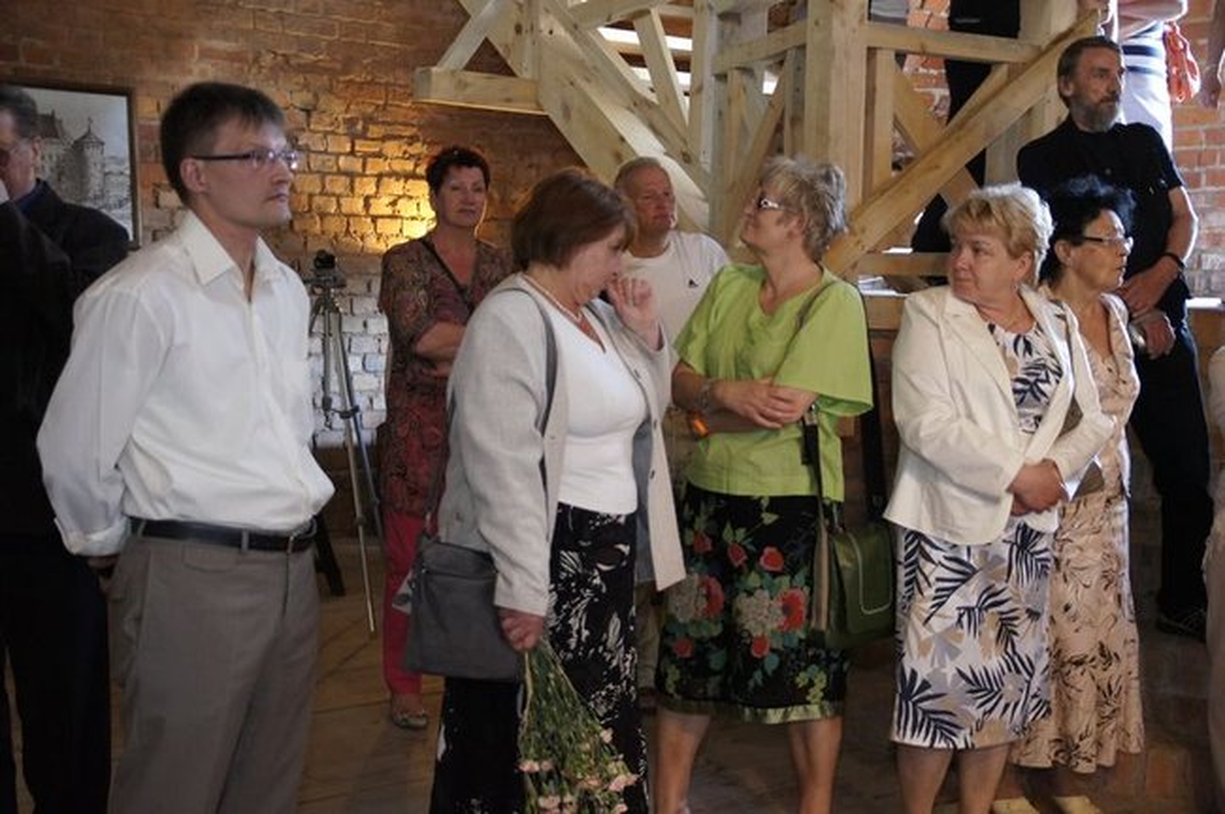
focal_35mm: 45
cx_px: 612
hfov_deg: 43.6
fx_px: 1530
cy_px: 407
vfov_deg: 29.8
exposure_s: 1/40
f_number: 3.2
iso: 3200
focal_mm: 30
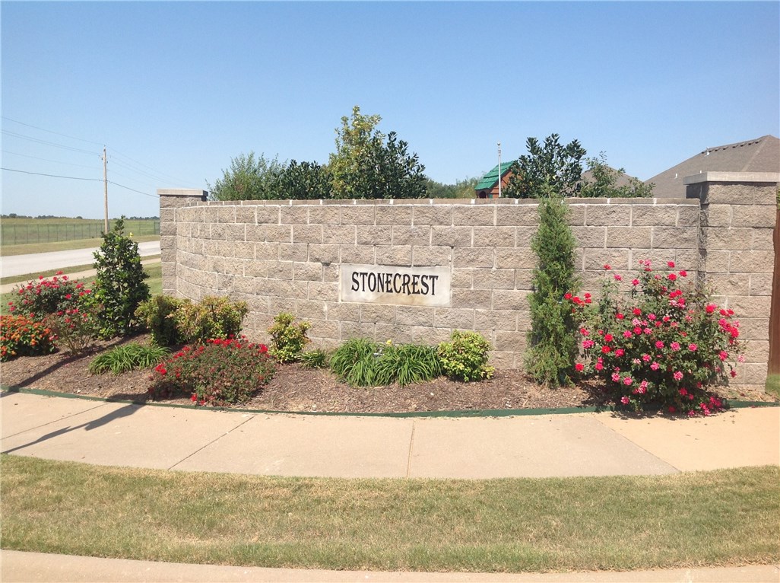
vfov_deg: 40.6
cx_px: 390
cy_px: 292
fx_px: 787
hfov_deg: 52.7
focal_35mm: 35
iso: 50
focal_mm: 4.28
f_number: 2.4
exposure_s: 1/1890
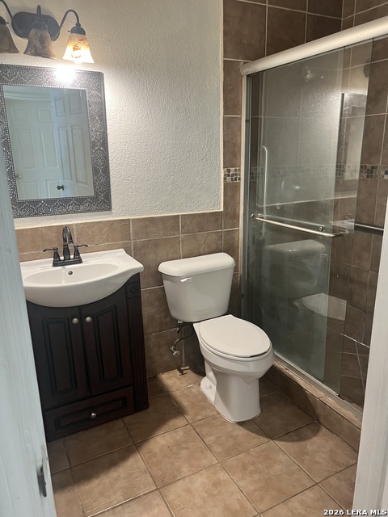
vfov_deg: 67.3
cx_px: 194
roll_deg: +0.6
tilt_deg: -15.4
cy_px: 258
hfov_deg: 53.1
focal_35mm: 26
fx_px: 389
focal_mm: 5.7
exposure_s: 1/60
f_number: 1.5
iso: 250
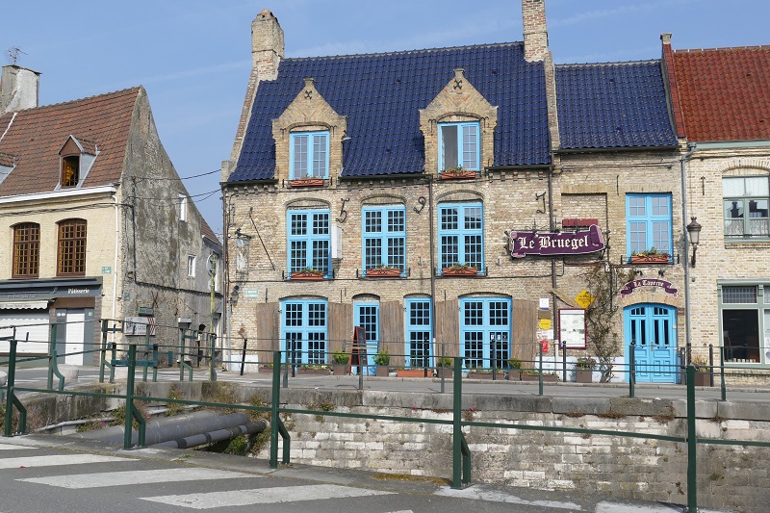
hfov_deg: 50.7
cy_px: 251
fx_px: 813
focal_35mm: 38
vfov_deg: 35.0
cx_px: 389
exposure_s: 1/2000
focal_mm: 13.43
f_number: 3.5
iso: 125
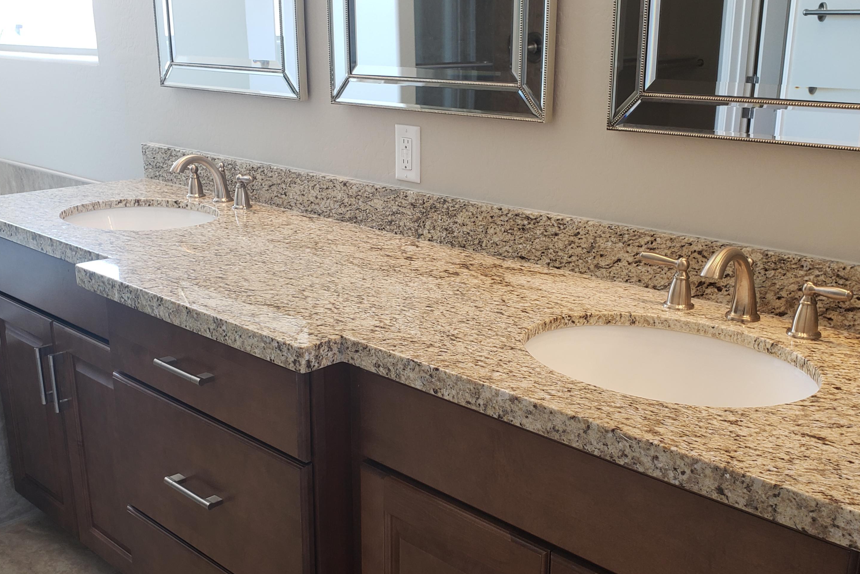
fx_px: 669
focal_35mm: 28
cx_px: 427
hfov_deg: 65.5
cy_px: 328
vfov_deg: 46.3
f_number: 2.4
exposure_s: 1/60
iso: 100
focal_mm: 4.3
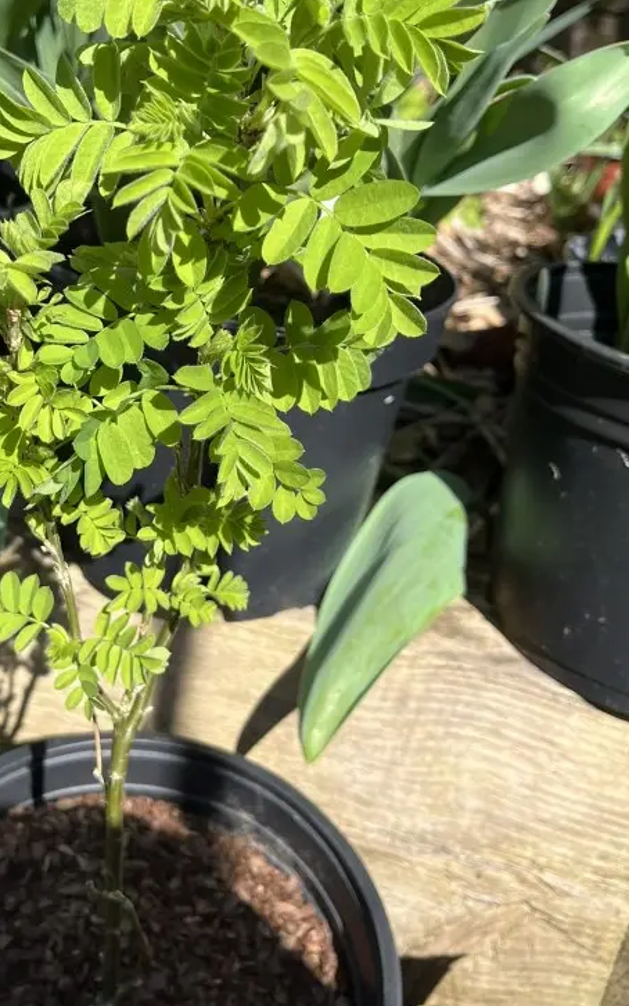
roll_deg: -8.3
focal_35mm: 41
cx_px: 165
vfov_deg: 47.9
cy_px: 395
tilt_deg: -24.0
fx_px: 1124
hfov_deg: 30.8
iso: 50
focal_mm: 5.1
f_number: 1.6
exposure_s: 1/2062
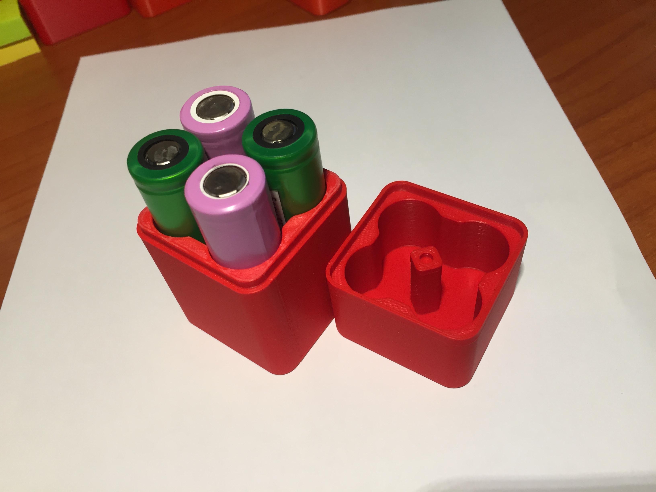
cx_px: 328
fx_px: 550
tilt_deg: -50.0
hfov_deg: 61.7
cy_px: 246
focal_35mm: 29
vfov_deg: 48.2
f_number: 2.2
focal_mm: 4.15
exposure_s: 1/33
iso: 40
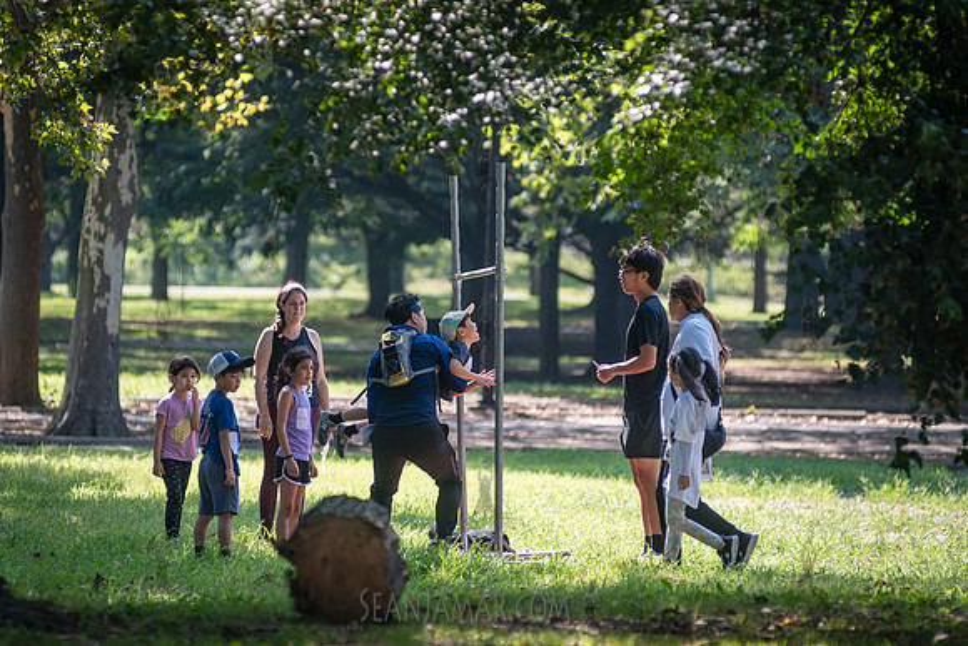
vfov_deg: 5.0
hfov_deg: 7.5
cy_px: 293
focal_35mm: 274
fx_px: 7361
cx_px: 452
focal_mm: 200
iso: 500
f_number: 3.5
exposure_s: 1/1250
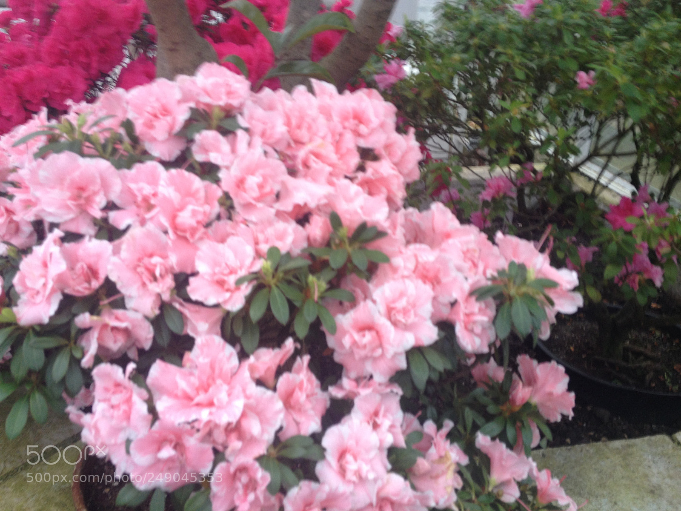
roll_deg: -1.8
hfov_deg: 52.6
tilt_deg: -25.5
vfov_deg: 40.7
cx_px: 340
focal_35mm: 35
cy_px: 256
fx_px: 689
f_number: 2.4
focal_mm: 4.28
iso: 50
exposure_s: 1/20
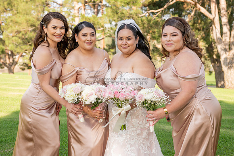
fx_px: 325
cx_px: 117
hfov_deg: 39.6
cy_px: 78
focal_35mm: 50
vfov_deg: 27.0
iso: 80
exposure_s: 1/160
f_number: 4
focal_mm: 50
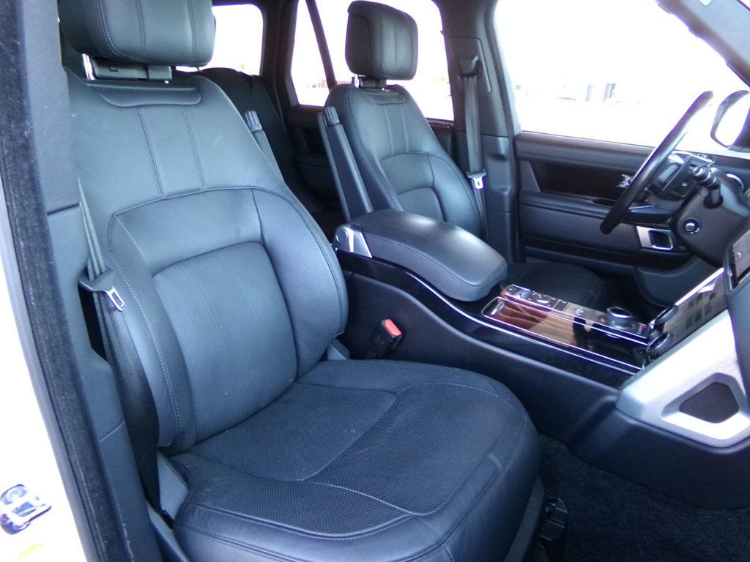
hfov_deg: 71.6
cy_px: 281
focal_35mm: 24
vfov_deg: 56.8
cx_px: 375
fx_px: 520
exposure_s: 1/60
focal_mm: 4.3
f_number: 3.7
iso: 540
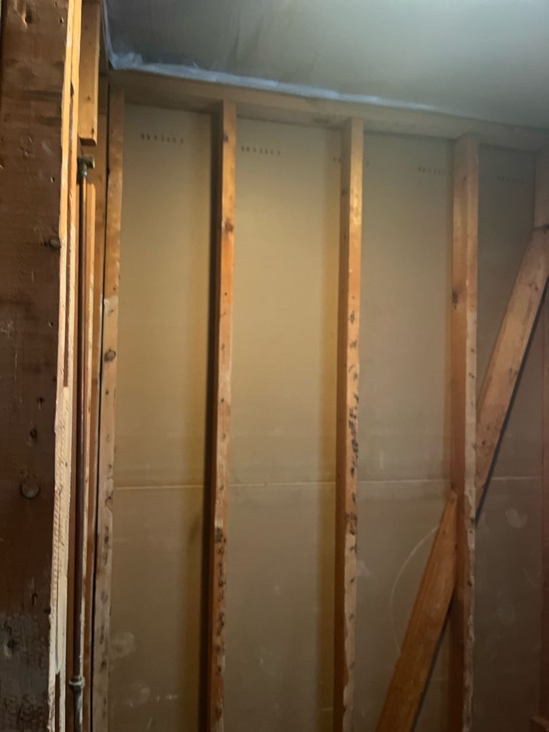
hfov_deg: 53.1
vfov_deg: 67.3
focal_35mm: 26
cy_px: 366
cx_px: 274
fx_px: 550
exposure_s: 1/30
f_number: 1.6
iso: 640
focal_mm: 5.1
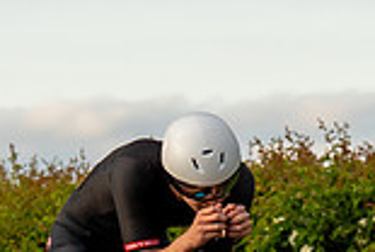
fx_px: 5208
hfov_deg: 4.1
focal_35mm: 499
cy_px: 265
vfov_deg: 2.8
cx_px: 123
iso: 400
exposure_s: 1/1000
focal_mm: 88
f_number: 4
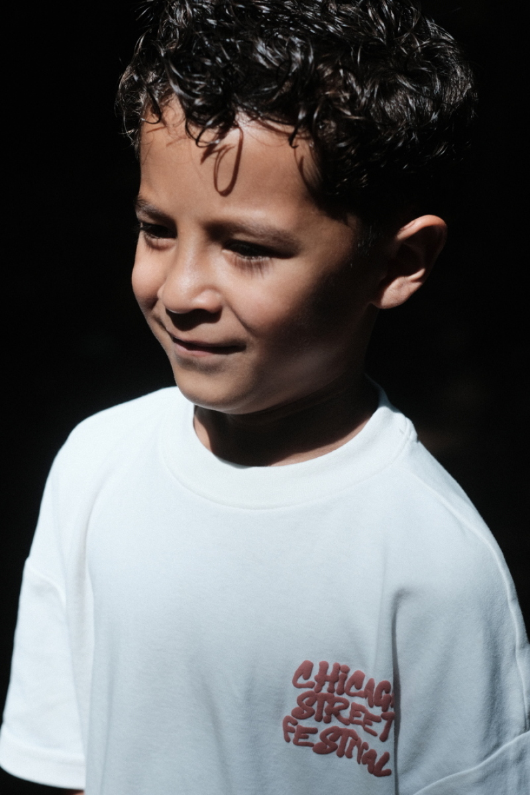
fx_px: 1855
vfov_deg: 24.2
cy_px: 398
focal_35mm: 84
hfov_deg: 16.3
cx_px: 265
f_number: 4
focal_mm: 56
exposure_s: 1/1600
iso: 400
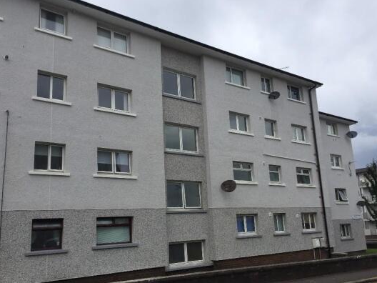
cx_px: 181
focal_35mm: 32
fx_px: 349
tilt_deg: +11.5
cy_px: 154
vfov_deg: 44.1
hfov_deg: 56.8
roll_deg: +1.9
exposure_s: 1/1883
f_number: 2.2
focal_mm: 4.15
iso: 32
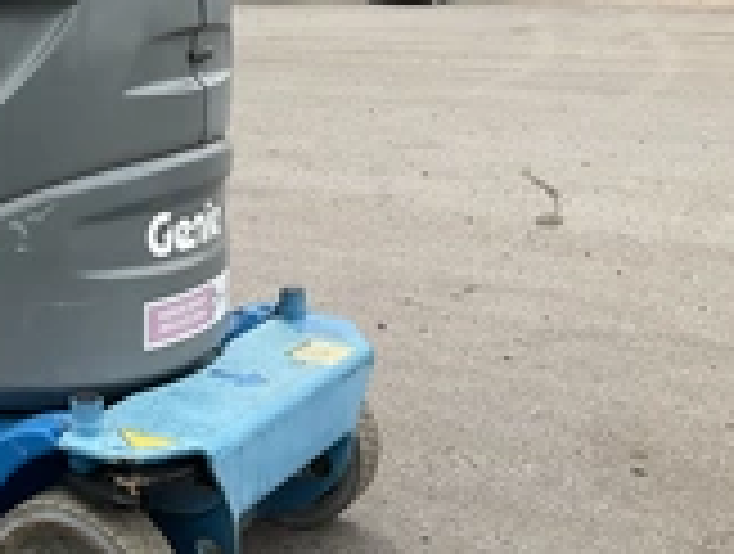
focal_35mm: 71
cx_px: -68
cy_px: 203
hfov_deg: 25.4
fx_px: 1509
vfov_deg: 20.8
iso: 25
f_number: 1.8
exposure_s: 1/792
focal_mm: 3
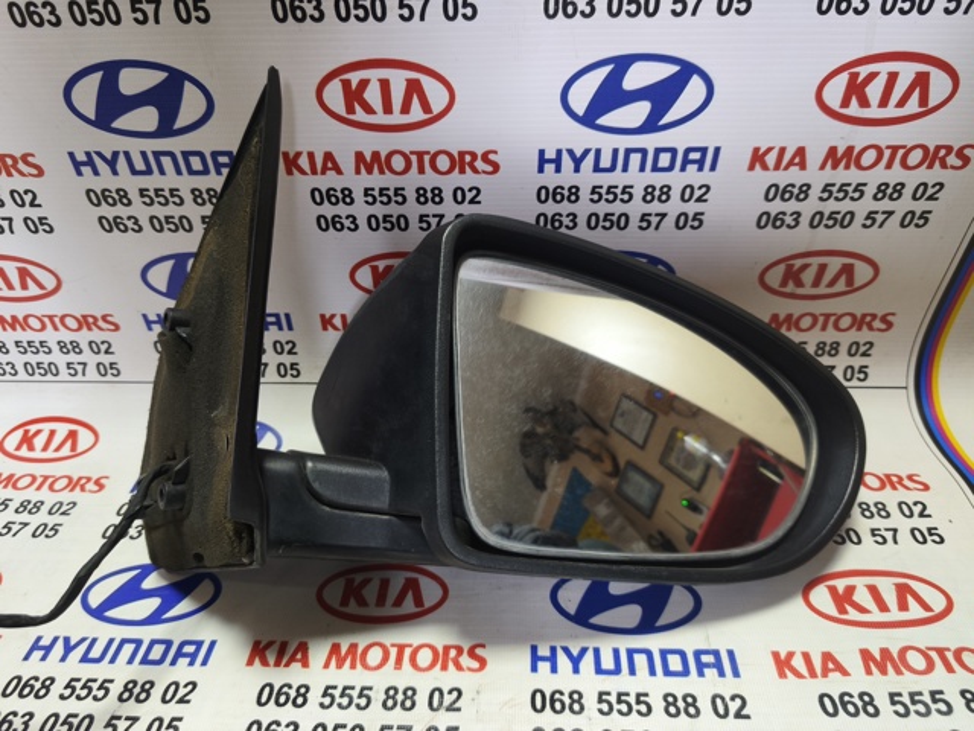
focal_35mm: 23
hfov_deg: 73.9
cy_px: 366
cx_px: 487
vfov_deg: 58.9
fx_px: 647
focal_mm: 5.35
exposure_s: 1/45
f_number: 1.7
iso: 400
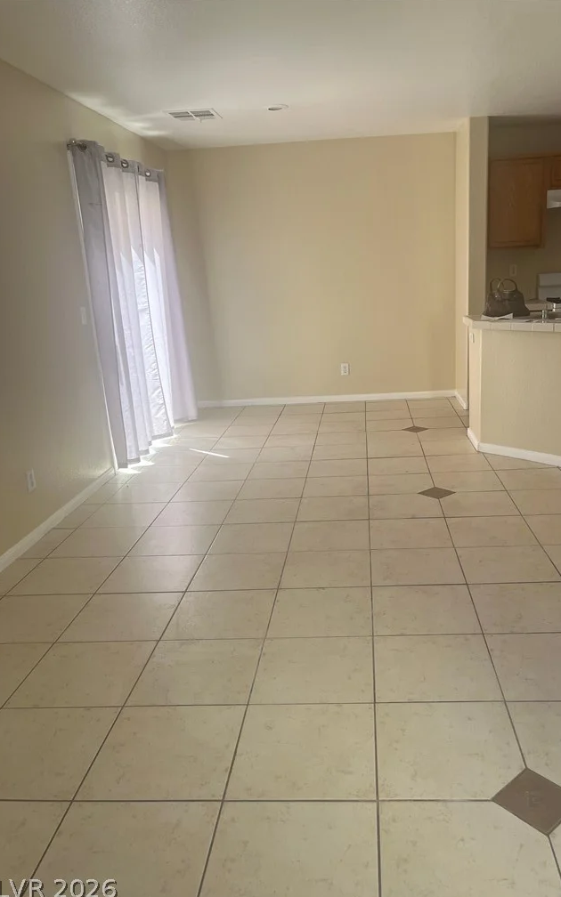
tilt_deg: -16.1
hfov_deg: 44.4
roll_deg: +3.4
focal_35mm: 28
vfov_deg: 66.5
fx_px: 685
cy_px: 454
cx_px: 330
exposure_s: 1/144
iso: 64
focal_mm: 5.1
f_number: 1.6
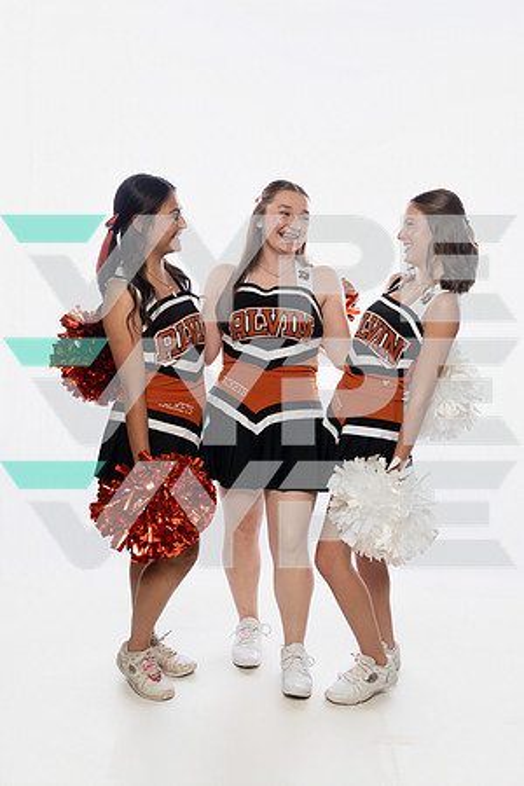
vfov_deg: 45.4
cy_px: 393
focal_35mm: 43
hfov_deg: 31.2
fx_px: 939
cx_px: 262
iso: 640
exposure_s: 1/250
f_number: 5.6
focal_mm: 43
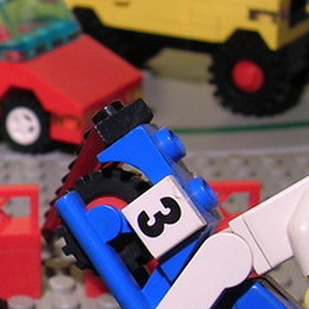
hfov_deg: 13.9
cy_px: 236
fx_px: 1232
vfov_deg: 14.2
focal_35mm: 122
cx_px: -45
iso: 50
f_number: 2.9
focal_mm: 5.7
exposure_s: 1/14.7
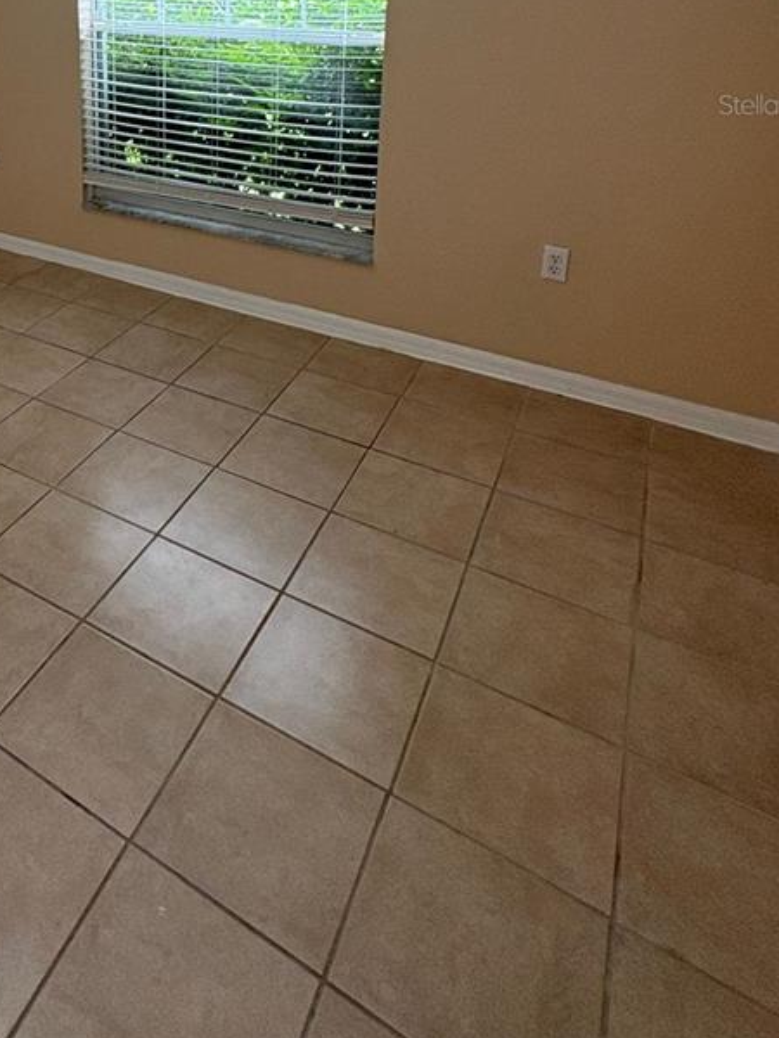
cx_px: 62
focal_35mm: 28
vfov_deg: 55.1
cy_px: 104
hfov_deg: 44.7
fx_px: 840
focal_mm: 2.22
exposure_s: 1/120
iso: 125
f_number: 2.2
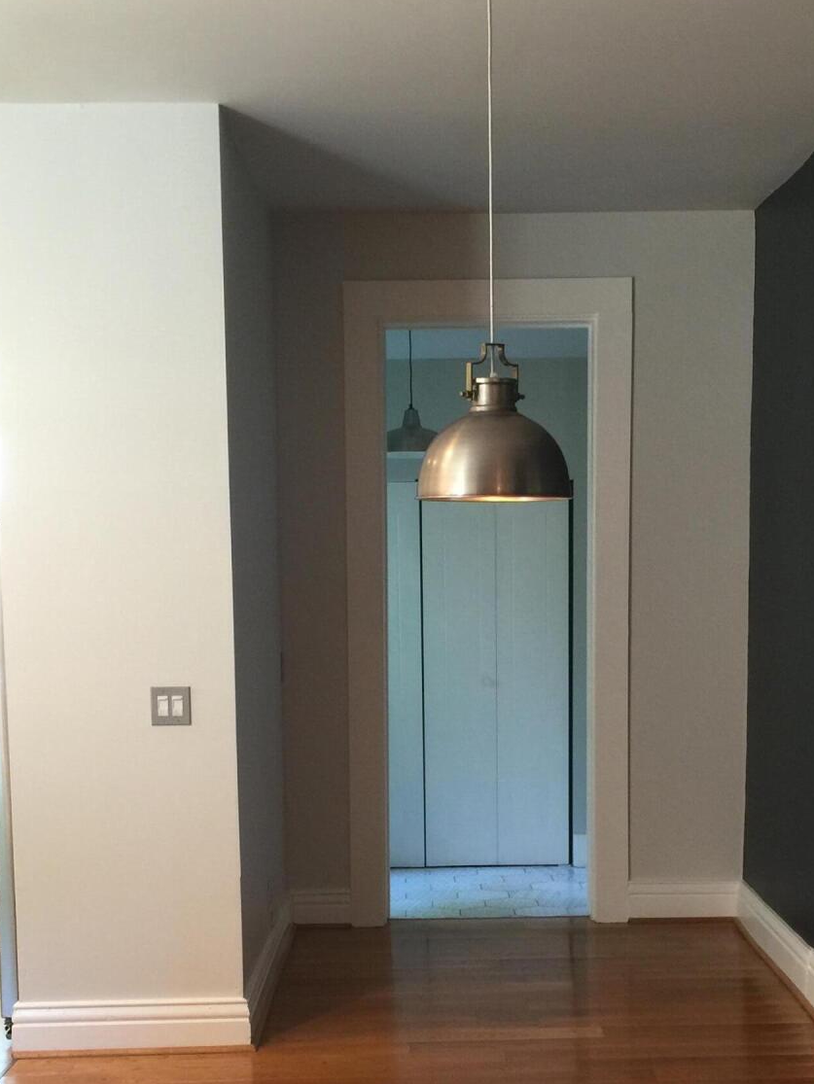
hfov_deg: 28.0
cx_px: 467
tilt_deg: -6.5
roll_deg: +1.2
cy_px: 789
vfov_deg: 36.1
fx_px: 1629
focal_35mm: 52
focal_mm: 4.15
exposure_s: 1/15
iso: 50
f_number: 2.2
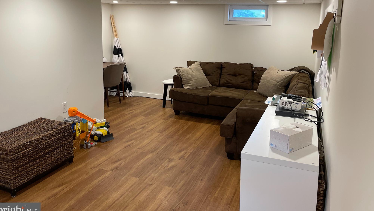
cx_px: 185
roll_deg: -1.2
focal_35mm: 29
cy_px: 74
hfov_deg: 66.1
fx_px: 288
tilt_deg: -11.0
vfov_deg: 39.8
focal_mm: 4.2
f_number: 1.6
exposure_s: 1/120
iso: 125
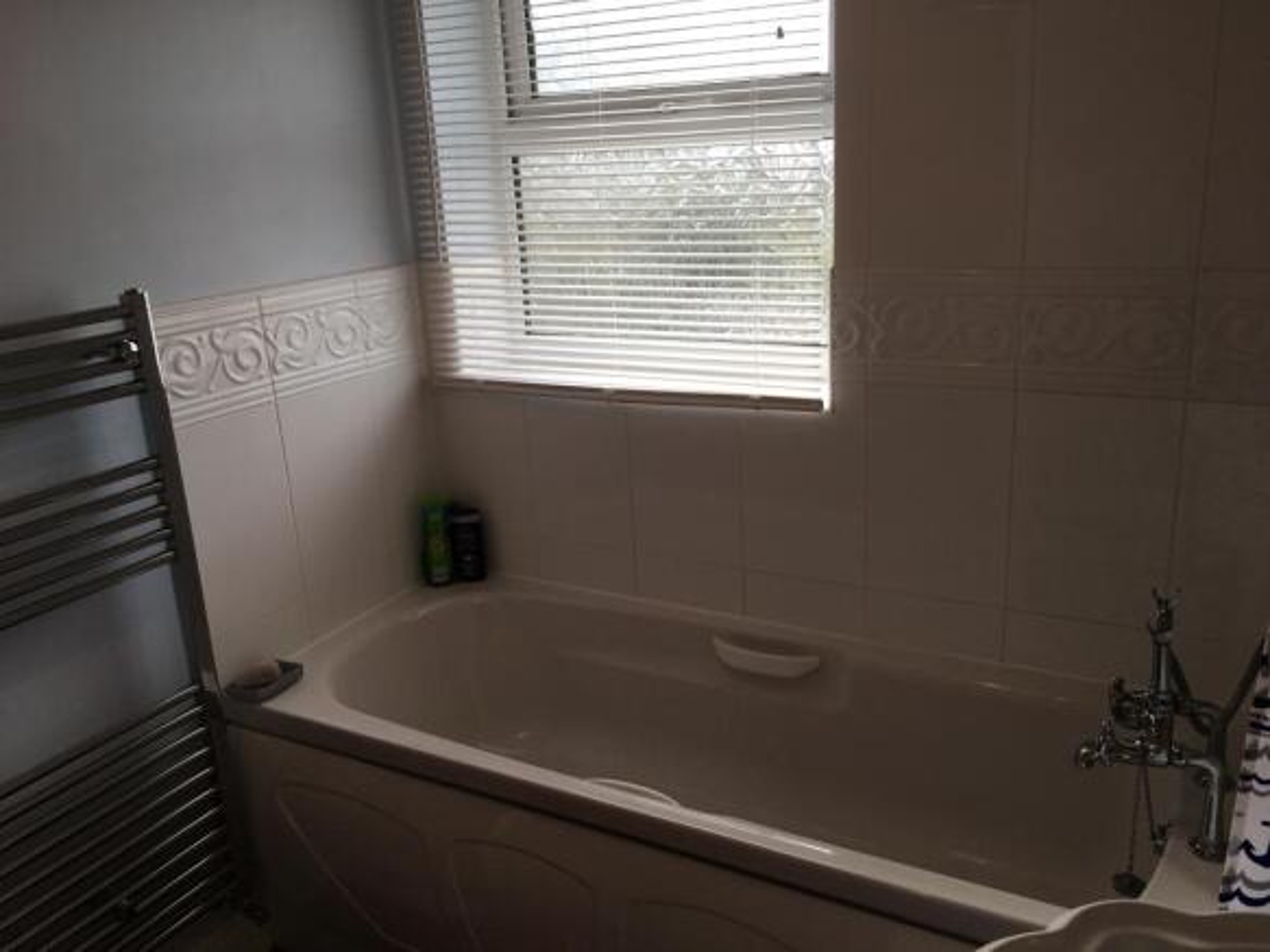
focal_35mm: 29
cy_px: 476
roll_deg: +3.6
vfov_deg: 48.2
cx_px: 635
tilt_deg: -16.7
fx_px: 1064
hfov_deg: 61.7
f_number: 2.2
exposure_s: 1/125
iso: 25
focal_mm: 4.15
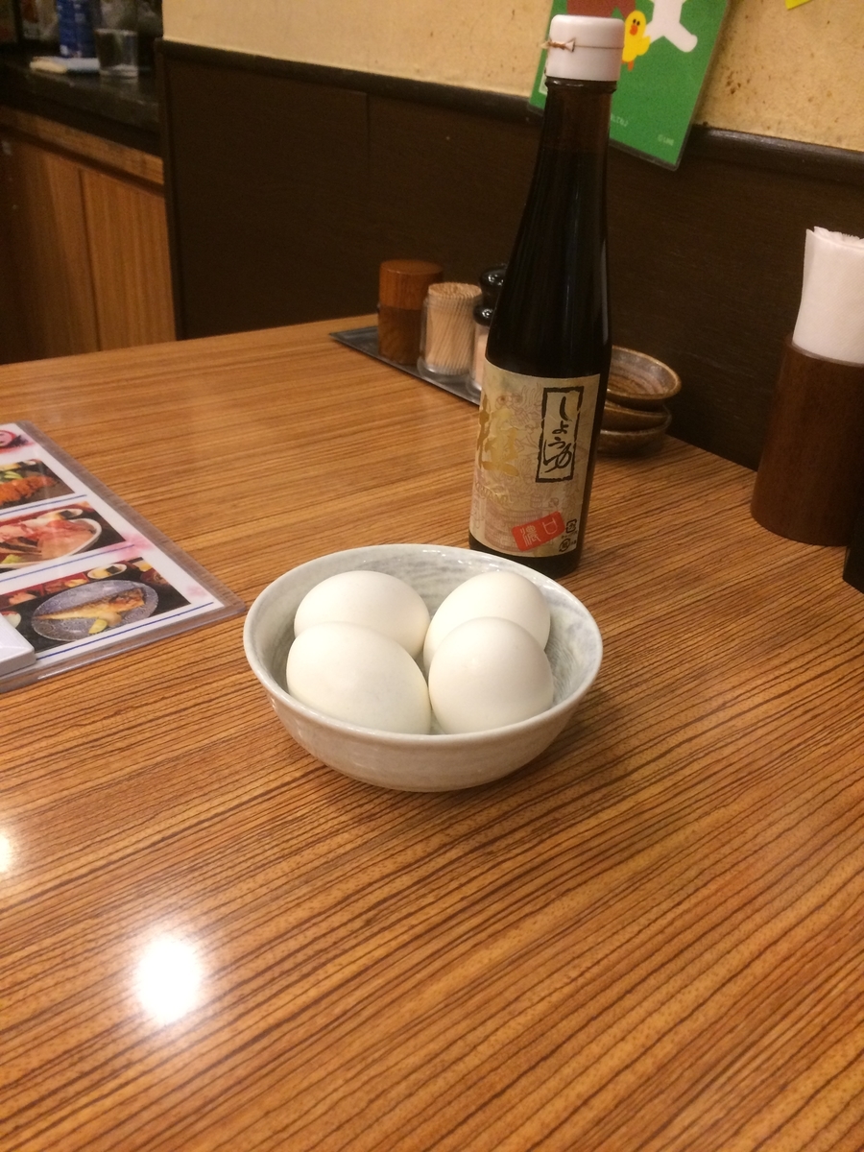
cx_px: 432
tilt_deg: -30.1
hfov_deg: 48.2
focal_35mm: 29
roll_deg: -1.5
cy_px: 576
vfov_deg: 61.7
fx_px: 965
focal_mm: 4.15
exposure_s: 1/30
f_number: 2.2
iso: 200
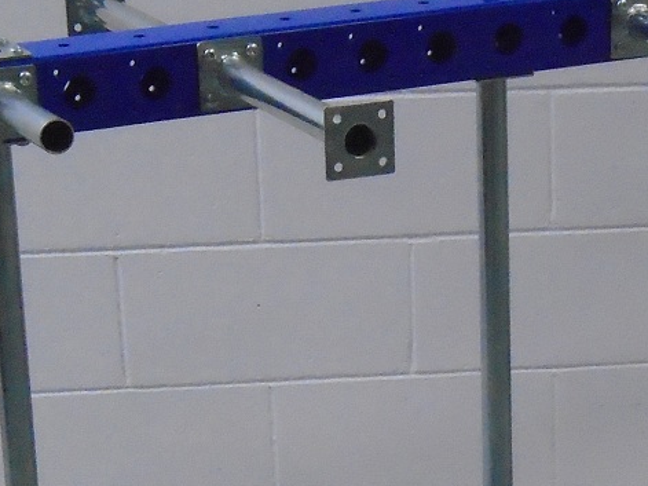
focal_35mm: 156
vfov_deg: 9.4
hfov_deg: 12.5
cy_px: 516
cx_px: 658
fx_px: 2920
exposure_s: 1/100
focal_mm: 8.7
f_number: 4.5
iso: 800
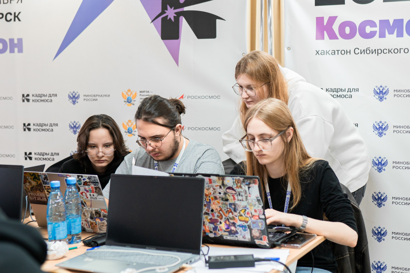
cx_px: 227
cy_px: 136
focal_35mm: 59
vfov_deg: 23.0
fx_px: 672
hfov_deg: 33.9
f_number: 2
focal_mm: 35
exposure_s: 1/125
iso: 500
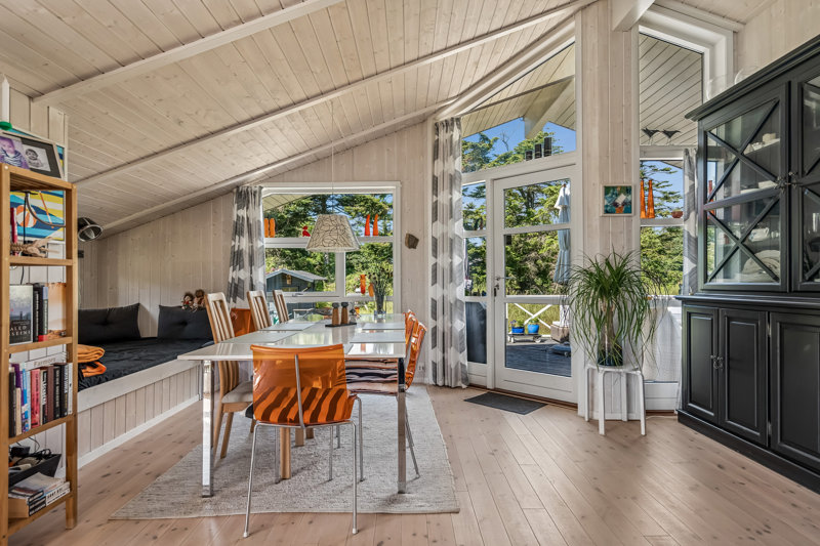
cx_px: 410
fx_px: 433
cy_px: 273
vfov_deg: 64.5
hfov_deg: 86.9
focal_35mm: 19
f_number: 5
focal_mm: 19
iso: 400
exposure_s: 1/160
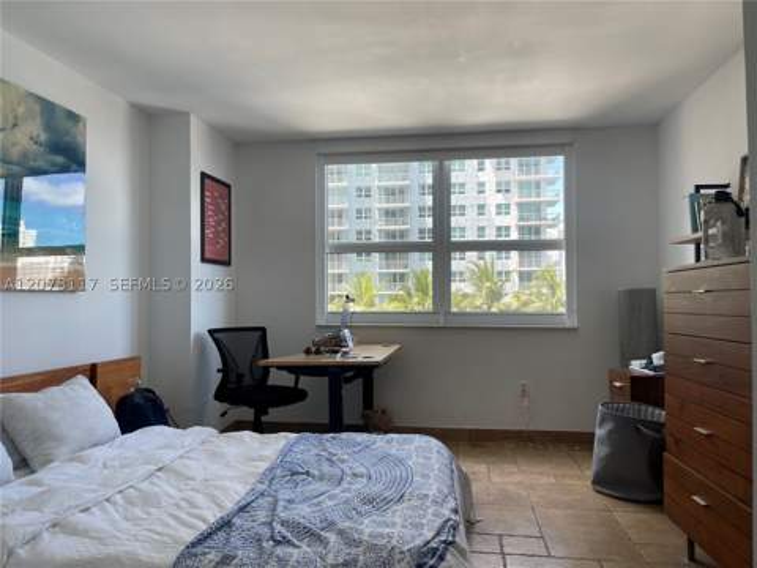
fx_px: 569
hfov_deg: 67.3
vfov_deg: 53.1
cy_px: 284
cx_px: 378
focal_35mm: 26
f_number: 1.6
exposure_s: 1/247
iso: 32
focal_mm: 5.1
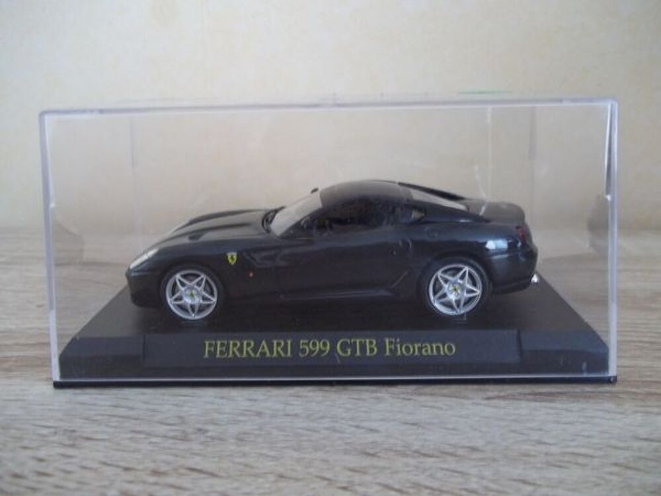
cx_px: 330
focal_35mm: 32
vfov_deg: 44.2
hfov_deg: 56.8
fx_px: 611
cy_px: 248
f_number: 2.9
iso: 160
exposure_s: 1/10
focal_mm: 5.7
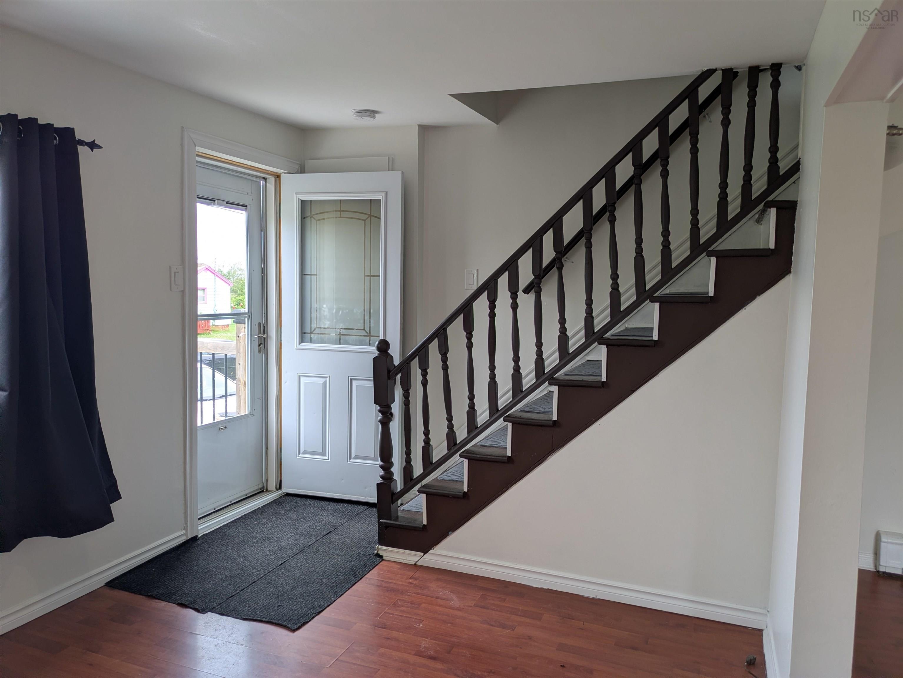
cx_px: 452
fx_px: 652
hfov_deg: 69.4
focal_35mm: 25
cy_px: 339
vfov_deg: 54.9
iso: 59
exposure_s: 1/285
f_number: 1.89
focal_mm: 5.43
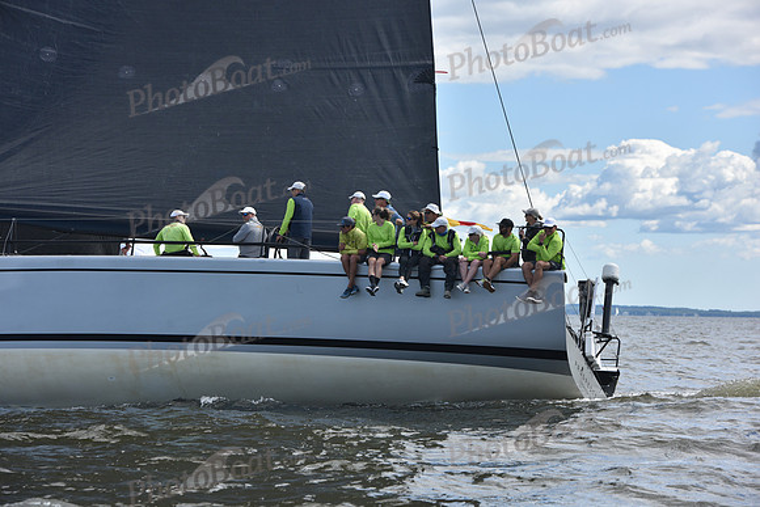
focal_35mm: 122
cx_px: 380
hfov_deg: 16.8
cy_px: 254
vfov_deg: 11.2
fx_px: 2576
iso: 250
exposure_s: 1/1000
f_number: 7.1
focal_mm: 122
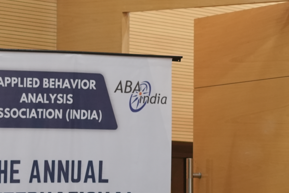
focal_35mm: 211
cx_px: 324
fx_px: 1694
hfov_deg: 9.6
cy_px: 118
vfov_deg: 6.5
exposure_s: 1/200
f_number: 2.2
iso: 1250
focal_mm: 50
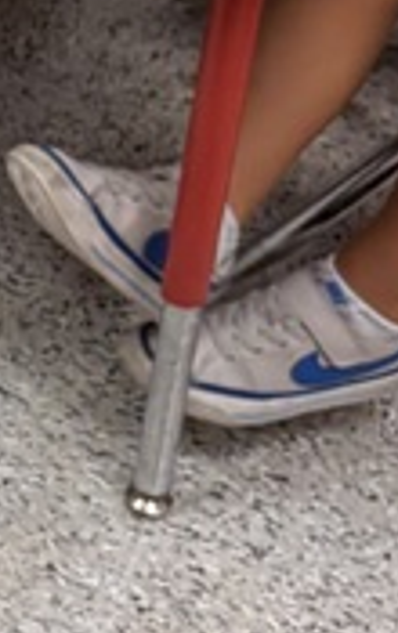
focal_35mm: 161
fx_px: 2783
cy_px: 87
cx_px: -894
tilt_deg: -37.7
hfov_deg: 7.1
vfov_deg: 12.9
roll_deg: +0.5
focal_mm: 5.96
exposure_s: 1/120
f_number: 1.6
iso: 125
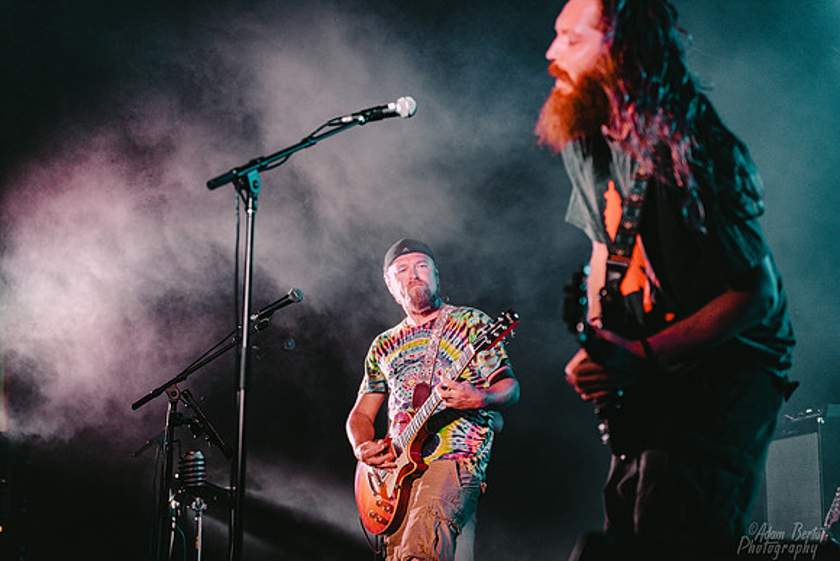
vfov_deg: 19.5
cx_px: 420
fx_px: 1634
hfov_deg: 28.8
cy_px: 280
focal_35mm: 70
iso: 3200
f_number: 2.8
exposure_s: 1/160
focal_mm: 70
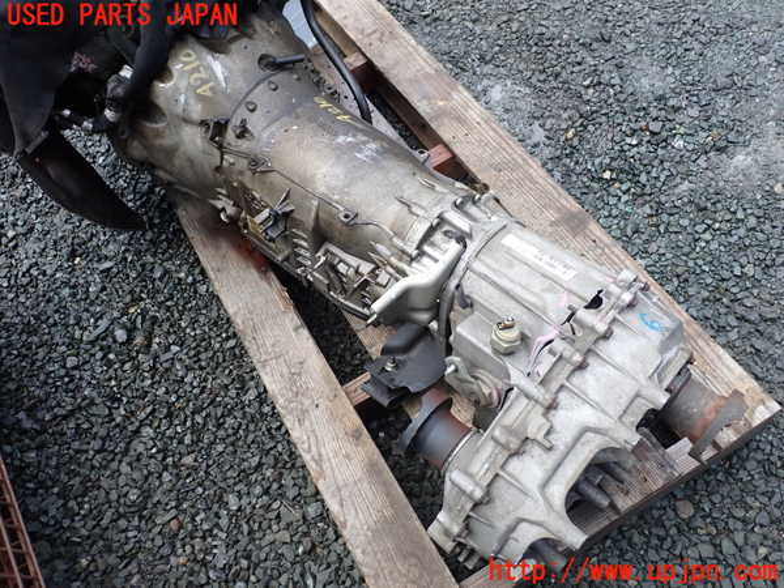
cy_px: 294
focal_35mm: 30
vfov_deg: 46.8
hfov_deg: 60.0
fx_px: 679
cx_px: 392
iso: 100
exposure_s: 1/320
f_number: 3.2
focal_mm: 5.4
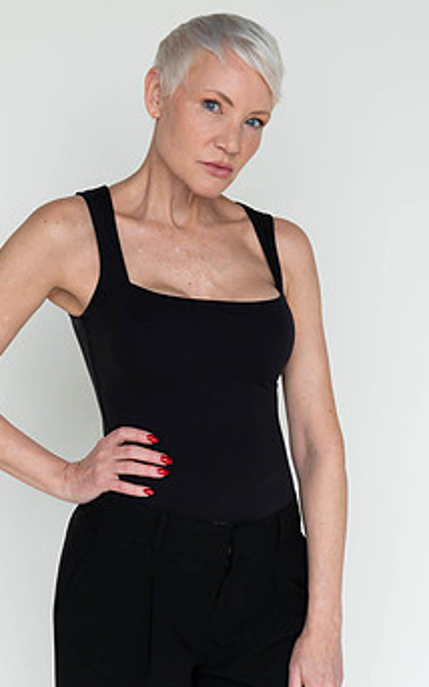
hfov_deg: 15.7
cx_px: 184
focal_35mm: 83
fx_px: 1555
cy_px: 367
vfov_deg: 24.9
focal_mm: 62
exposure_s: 1/125
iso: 640
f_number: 6.3
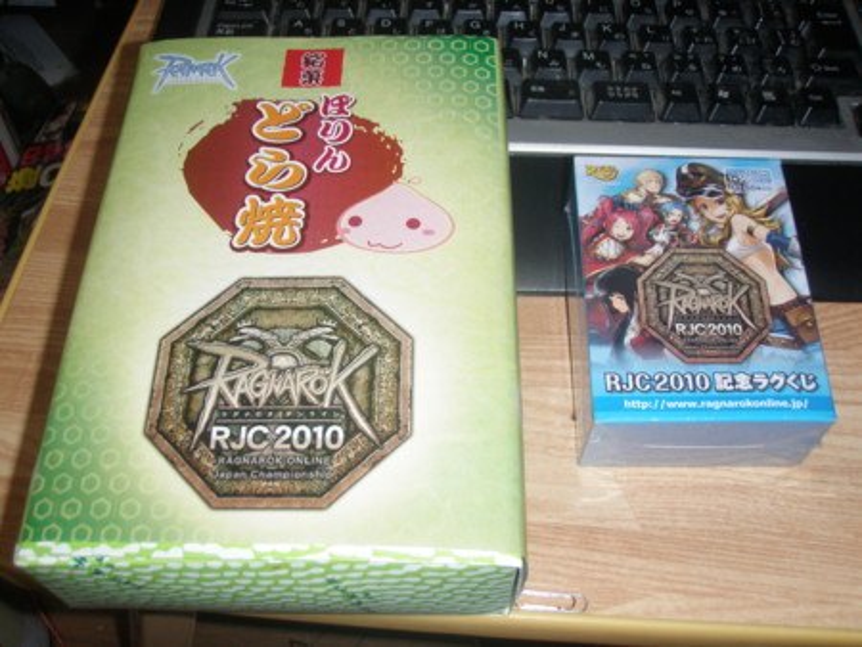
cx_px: 431
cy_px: 324
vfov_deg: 37.8
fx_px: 947
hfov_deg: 49.0
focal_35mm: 38
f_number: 3.5
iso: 100
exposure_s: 1/30
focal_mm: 6.7
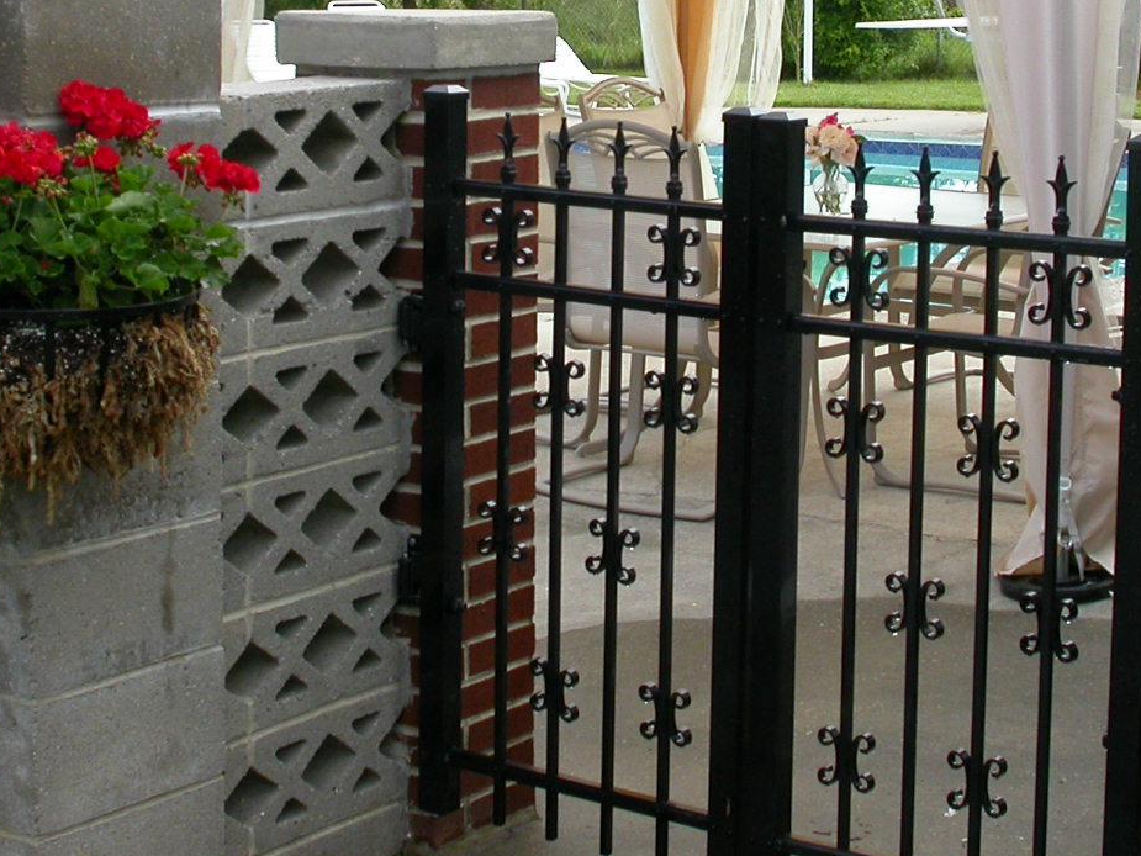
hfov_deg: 23.6
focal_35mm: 83
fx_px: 2736
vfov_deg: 17.6
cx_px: 575
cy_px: 146
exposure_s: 1/118
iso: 100
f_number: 5.1
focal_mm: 10
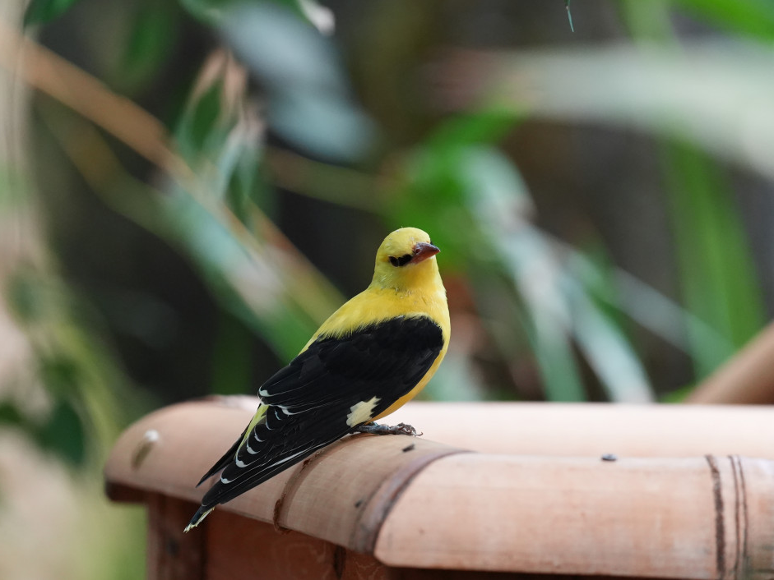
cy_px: 290
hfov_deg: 3.0
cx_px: 395
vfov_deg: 2.3
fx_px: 14558
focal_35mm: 651
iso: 3200
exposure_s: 1/160
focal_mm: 400
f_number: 4.5
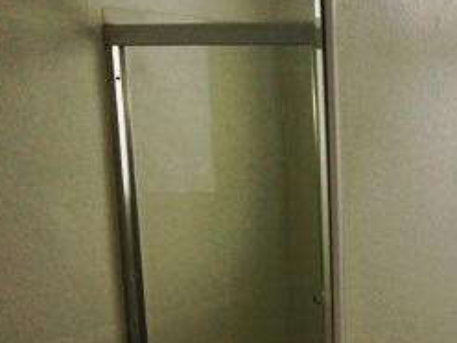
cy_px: 334
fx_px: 1122
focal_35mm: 85
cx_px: 577
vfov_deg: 17.0
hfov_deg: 21.1
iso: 50
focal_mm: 4.12
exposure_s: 1/43
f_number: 2.4
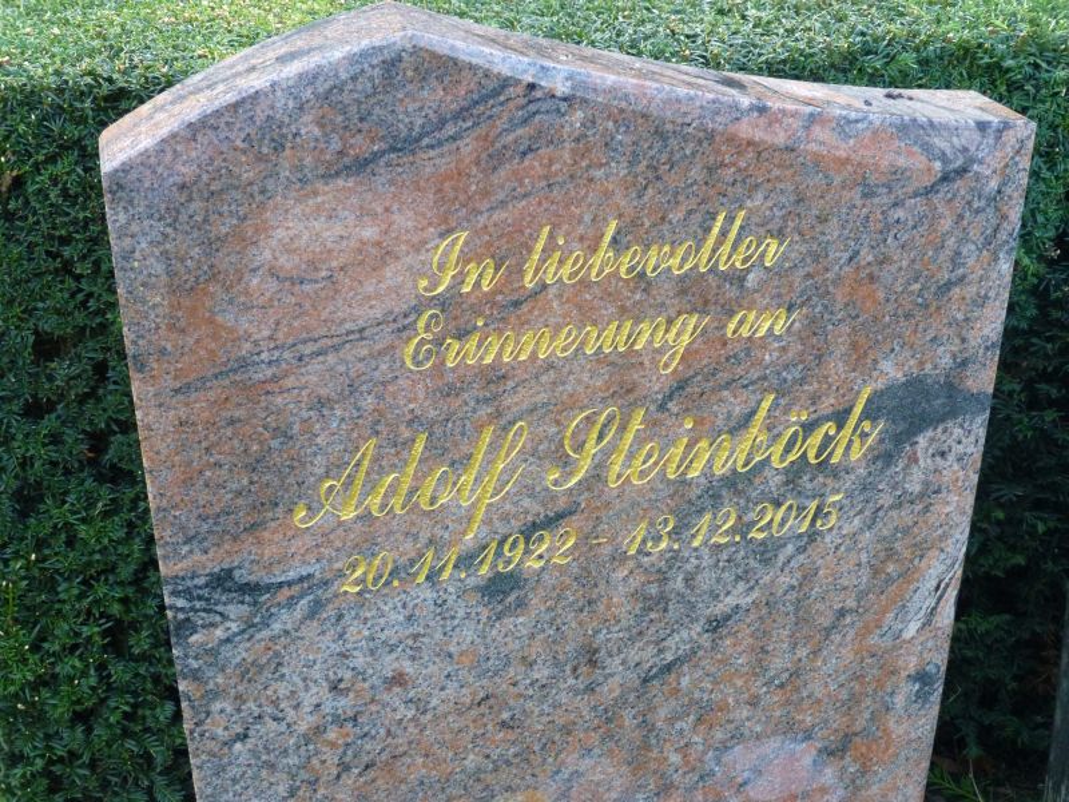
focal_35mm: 51
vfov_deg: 28.6
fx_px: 1575
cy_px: 401
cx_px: 534
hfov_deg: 37.5
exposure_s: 1/250
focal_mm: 9
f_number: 4.4
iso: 800
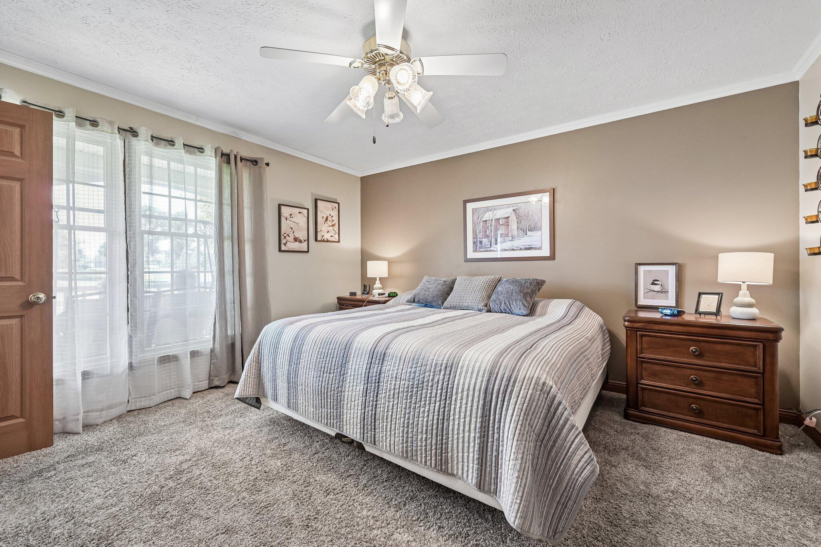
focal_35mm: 14
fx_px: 319
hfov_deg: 104.3
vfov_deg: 81.2
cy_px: 274
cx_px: 410
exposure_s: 1/6
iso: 400
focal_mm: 14
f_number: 8
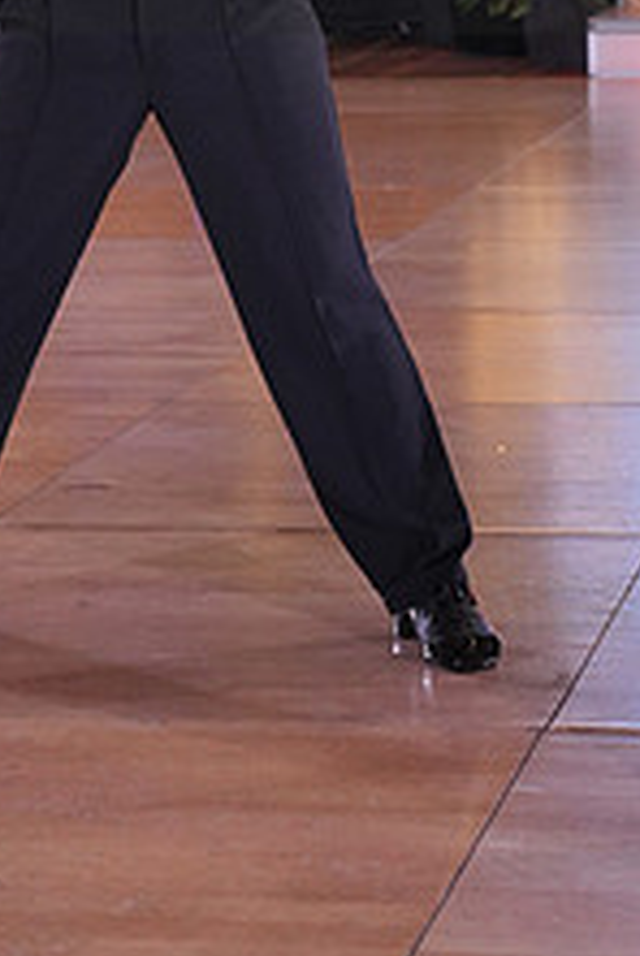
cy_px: -108
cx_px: 560
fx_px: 3482
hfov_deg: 10.5
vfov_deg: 15.2
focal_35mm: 131
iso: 1600
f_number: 4
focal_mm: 50
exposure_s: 1/400
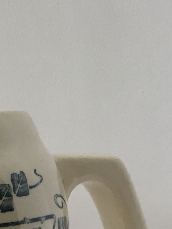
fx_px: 742
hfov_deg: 12.7
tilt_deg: -15.3
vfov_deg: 16.0
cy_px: 353
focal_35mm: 112
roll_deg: +2.6
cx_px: -64
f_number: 2.2
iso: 25
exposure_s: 1/33
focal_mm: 4.15
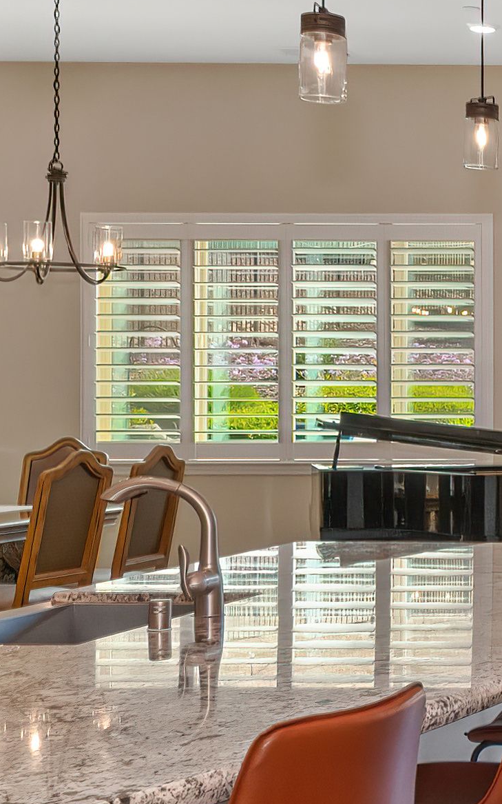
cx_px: 1033
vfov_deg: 27.8
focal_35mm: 74
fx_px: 1619
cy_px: 432
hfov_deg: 14.4
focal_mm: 14
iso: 640
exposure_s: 1/80
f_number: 5
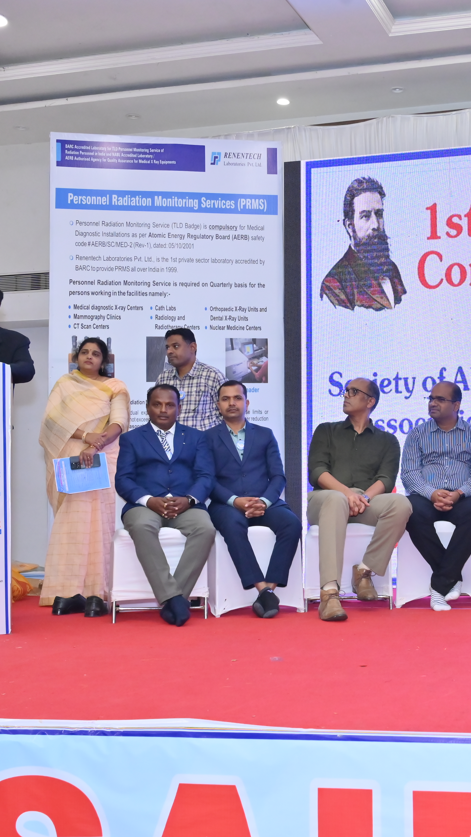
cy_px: 417
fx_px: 1106
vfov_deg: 41.5
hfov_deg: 23.3
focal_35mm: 50
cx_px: 436
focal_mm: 31.5
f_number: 7.1
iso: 2500
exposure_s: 1/125
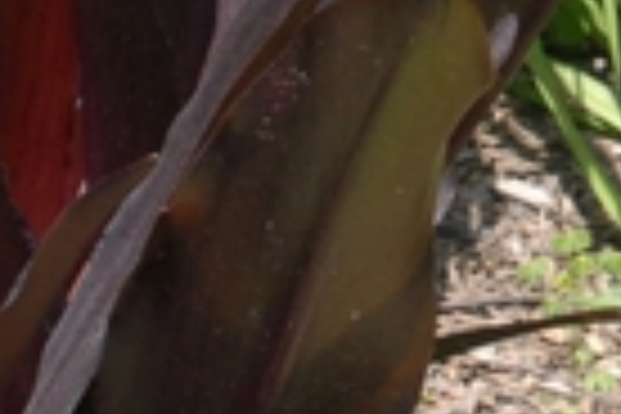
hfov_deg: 6.5
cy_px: -173
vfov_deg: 4.4
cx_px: 850
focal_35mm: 312
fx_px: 5382
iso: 400
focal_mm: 28
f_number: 7.1
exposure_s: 1/200
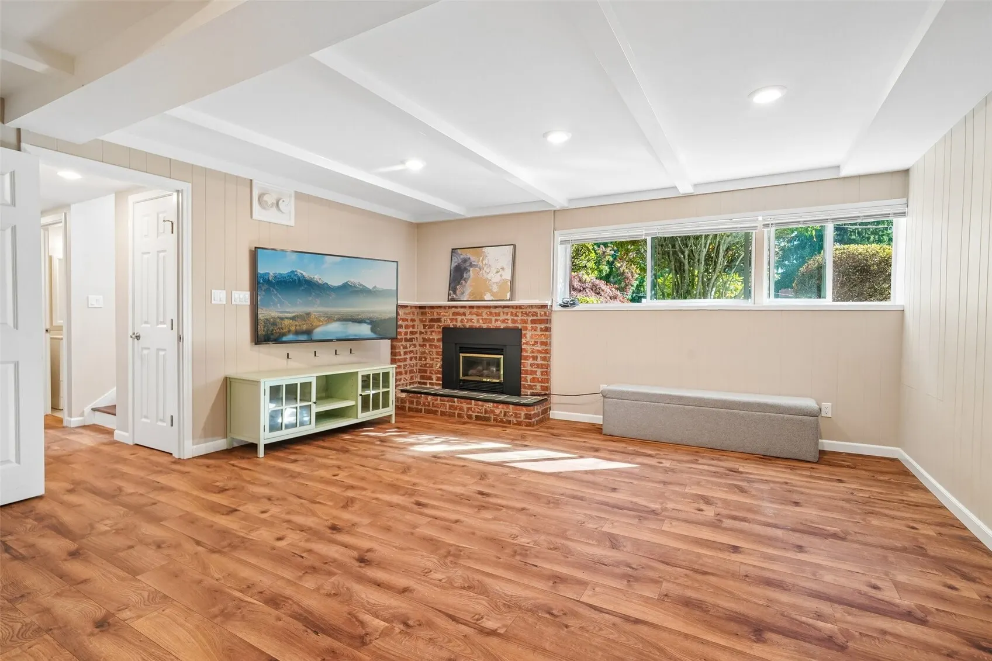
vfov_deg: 73.7
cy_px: 330
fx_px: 441
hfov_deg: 96.7
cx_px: 496
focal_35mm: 16
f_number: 8
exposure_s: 1/25
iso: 1600
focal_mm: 16
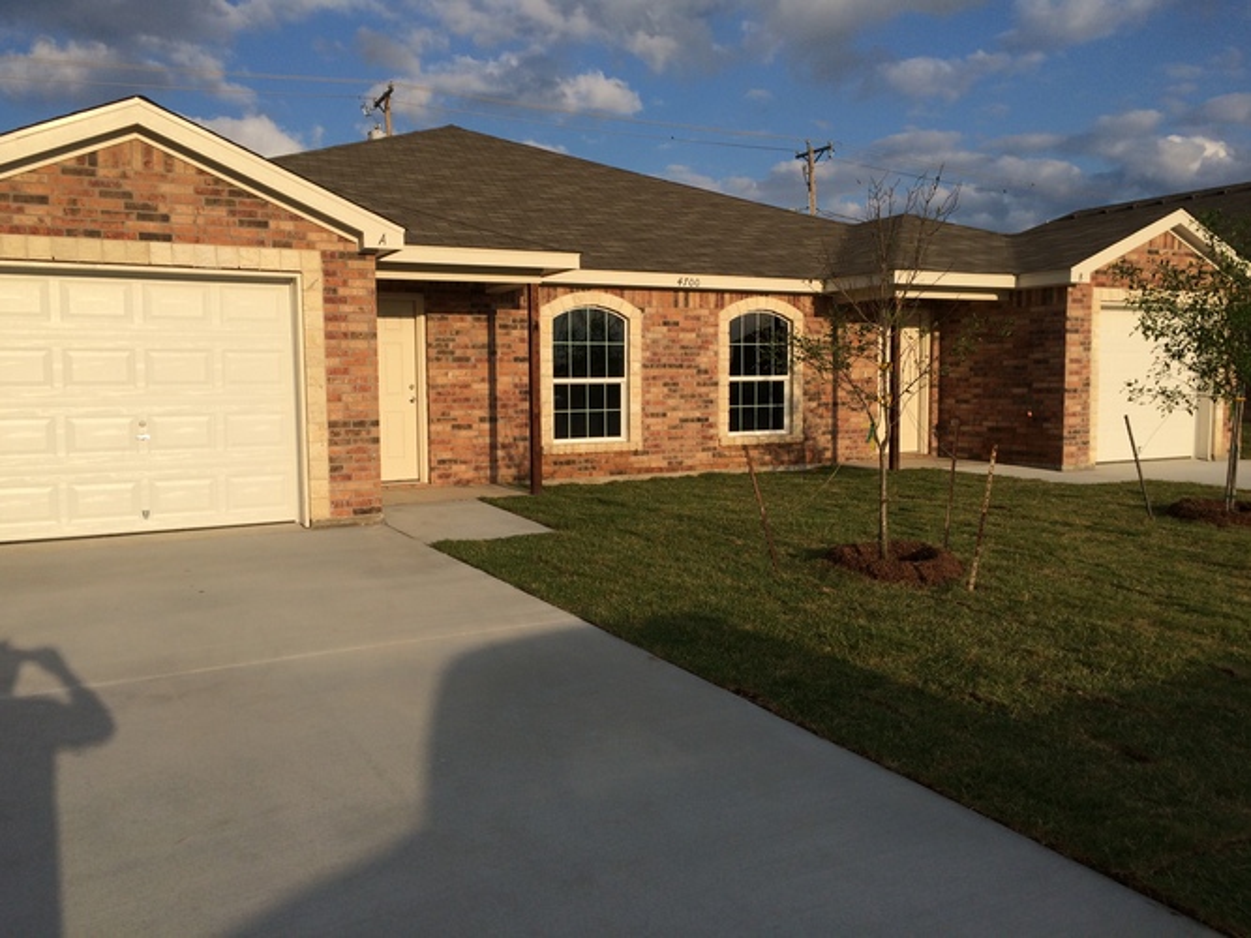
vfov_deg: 48.2
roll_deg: +1.4
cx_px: 626
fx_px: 1048
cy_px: 469
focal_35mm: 29
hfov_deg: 61.7
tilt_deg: -5.1
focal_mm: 4.15
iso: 32
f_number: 2.2
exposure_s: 1/2564
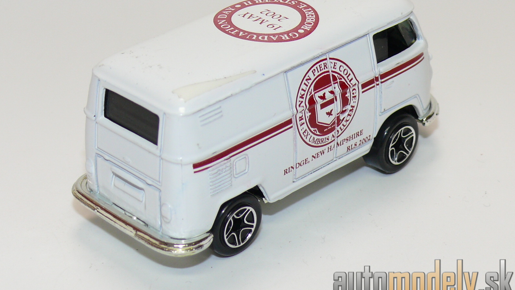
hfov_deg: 19.1
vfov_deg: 10.8
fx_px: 1529
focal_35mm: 112
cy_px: 114
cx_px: 258
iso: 100
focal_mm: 13.3
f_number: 4
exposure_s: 1/30
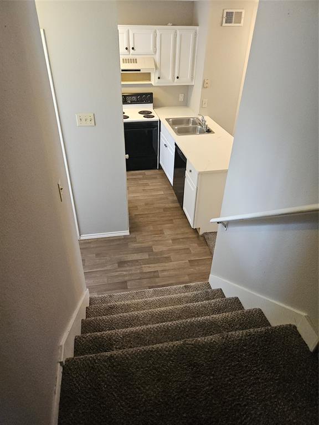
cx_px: 160
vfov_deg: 73.9
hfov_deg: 58.9
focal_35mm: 23
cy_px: 212
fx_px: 283
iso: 800
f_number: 1.8
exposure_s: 1/120
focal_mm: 5.4
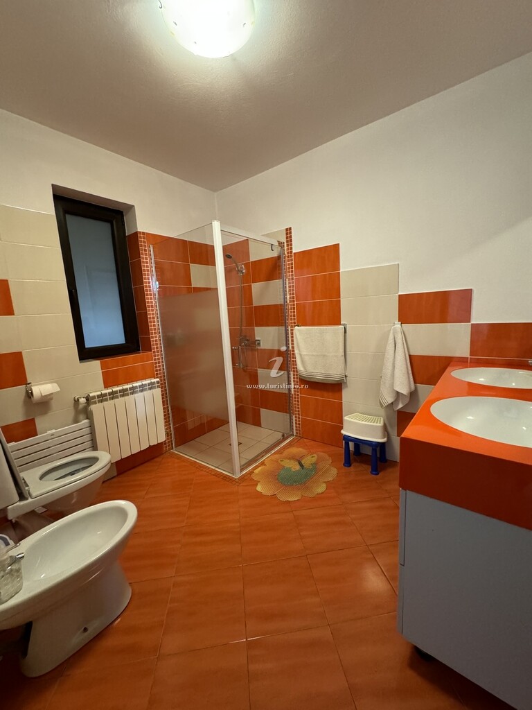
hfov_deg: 85.7
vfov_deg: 102.1
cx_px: 266
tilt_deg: -7.4
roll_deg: +3.7
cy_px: 355
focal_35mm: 14
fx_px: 287
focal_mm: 2.22
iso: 800
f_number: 2.2
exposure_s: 1/50
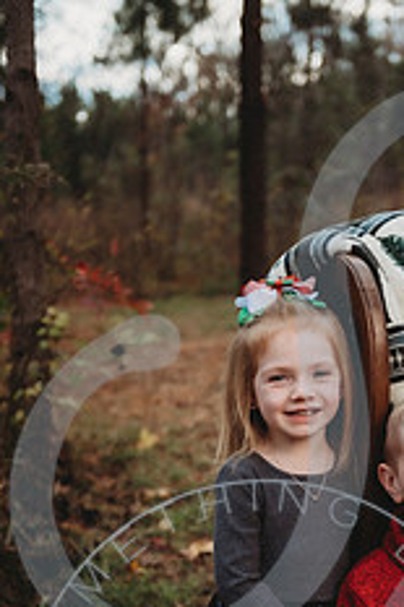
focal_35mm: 87
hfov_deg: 15.5
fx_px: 1467
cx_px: 383
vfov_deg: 22.9
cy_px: 524
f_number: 2.8
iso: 100
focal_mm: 45
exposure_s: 1/640
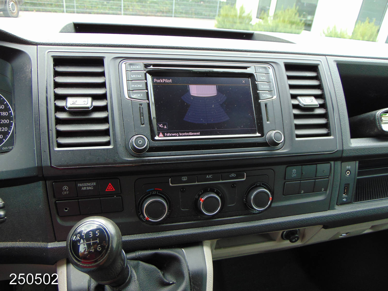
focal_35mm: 27
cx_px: 194
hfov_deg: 65.3
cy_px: 146
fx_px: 303
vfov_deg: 51.4
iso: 80
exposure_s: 1/40
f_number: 3
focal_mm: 4.9
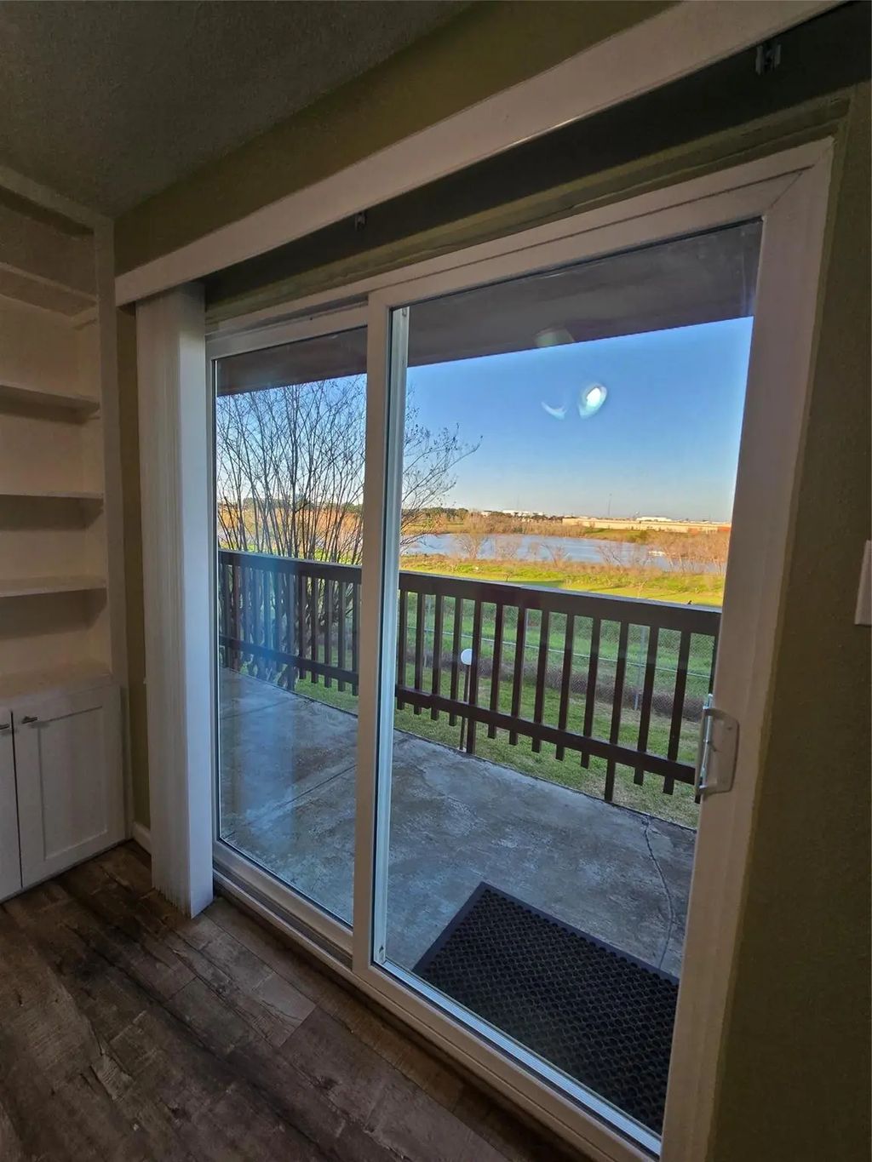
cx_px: 436
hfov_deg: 89.9
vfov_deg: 106.2
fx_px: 437
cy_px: 581
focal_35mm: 13
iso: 50
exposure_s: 1/169
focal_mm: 2.2
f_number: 2.2
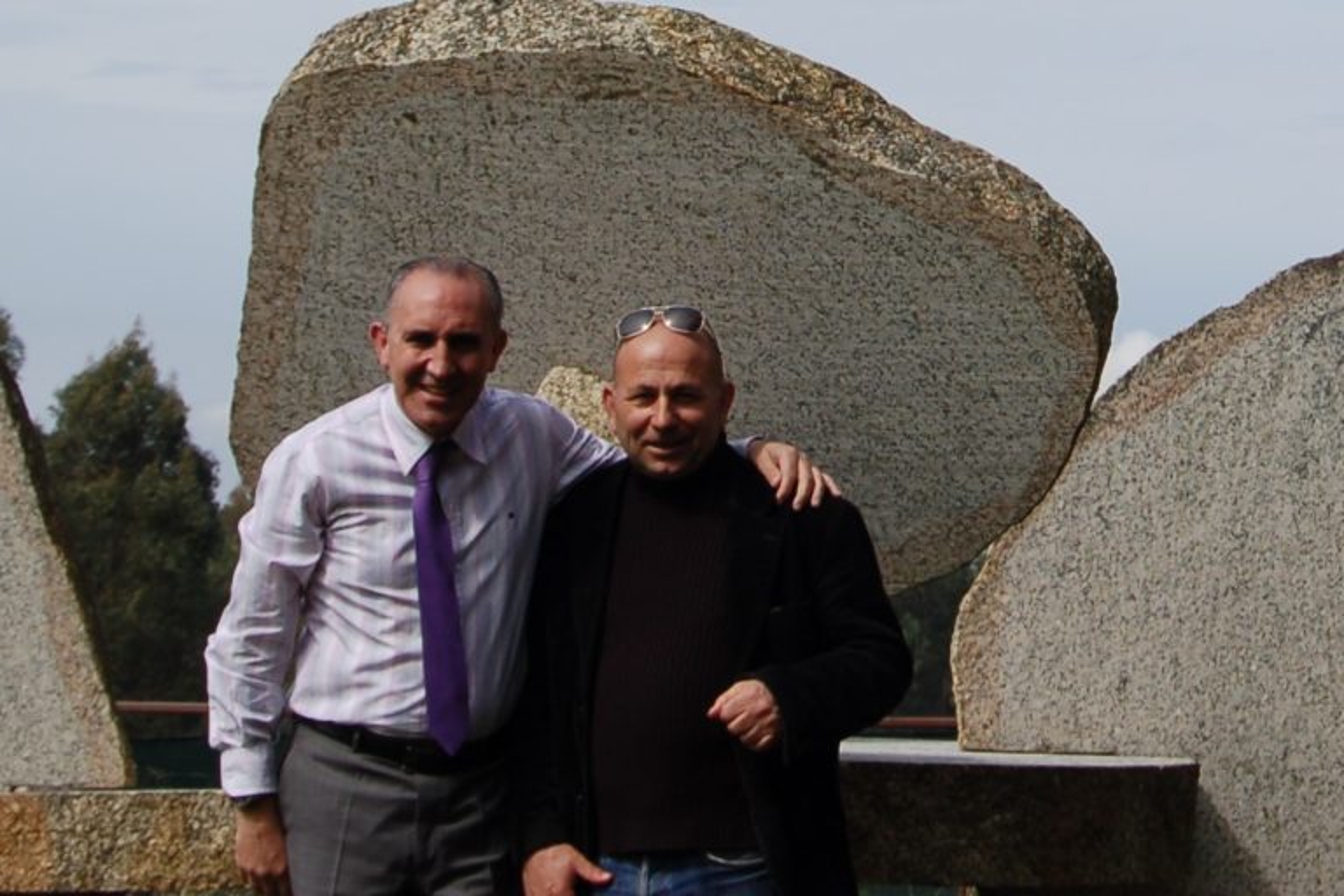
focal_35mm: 52
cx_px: 672
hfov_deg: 37.9
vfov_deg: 25.8
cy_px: 448
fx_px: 1960
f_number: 11
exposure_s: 1/500
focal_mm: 35
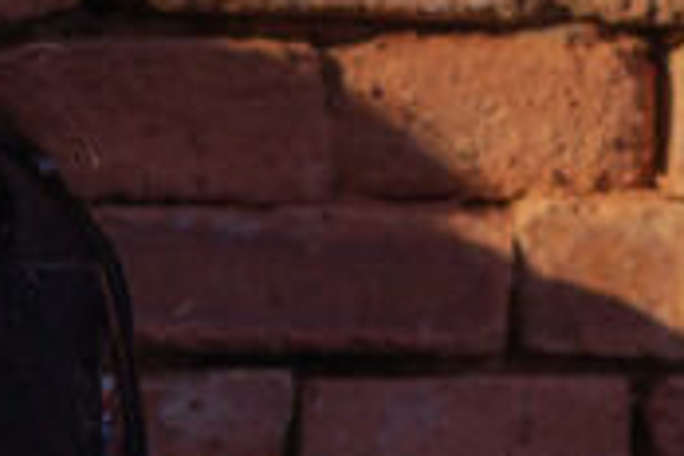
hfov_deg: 6.9
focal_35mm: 295
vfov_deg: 4.6
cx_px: -413
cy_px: 1073
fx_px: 5605
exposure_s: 1/2000
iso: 100
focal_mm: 50
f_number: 2.2
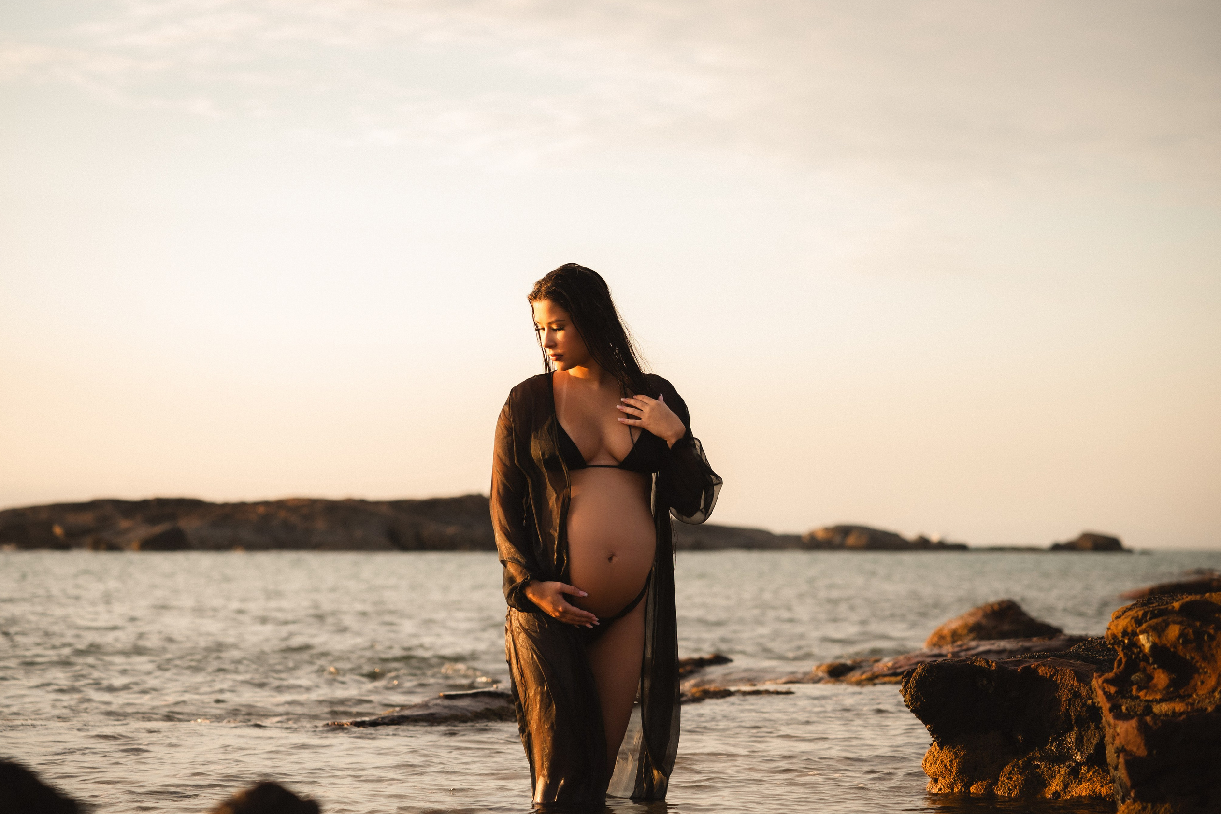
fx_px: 2578
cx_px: 615
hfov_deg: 26.6
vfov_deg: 17.9
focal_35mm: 76
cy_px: 409
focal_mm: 75
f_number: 3.2
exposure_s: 1/800
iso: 320
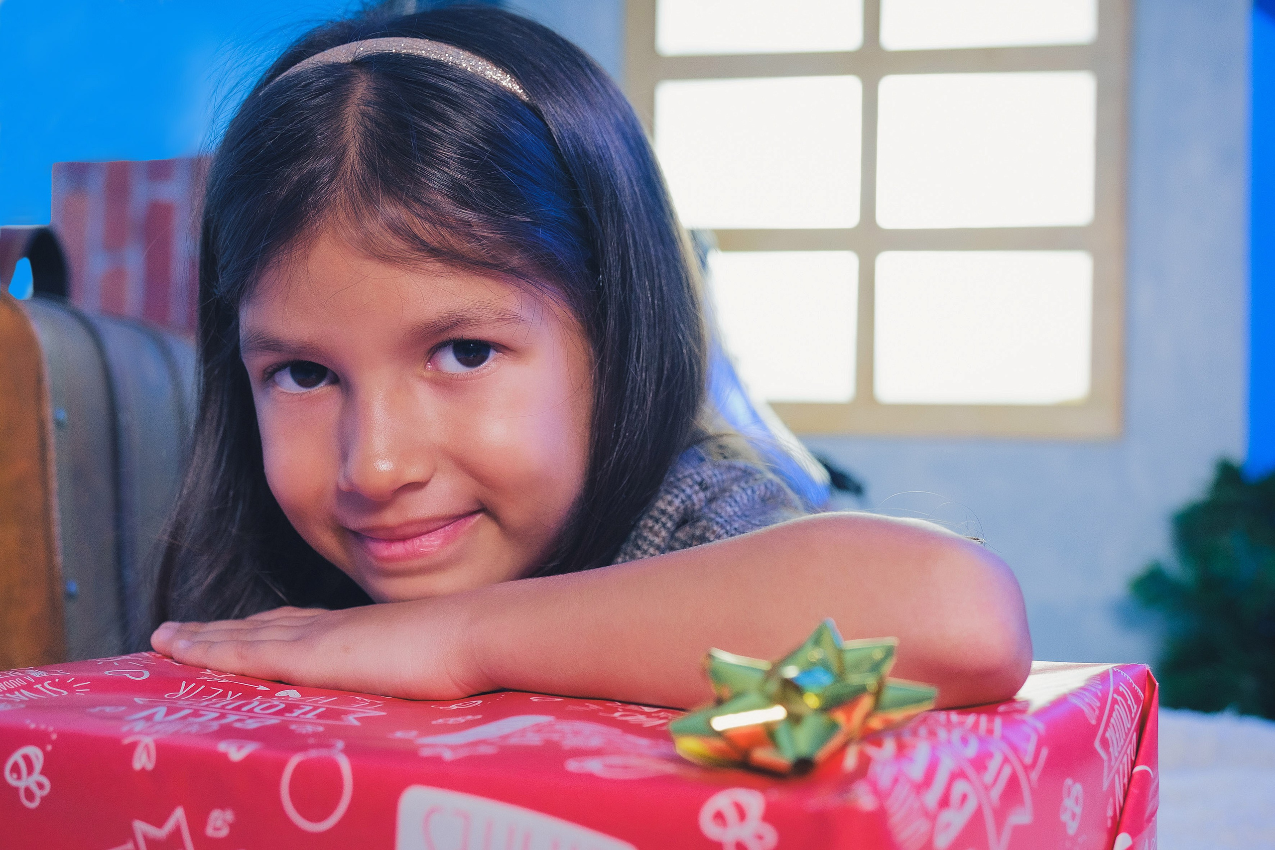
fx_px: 1558
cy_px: 425
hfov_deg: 44.5
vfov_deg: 30.5
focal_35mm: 44
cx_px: 638
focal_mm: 29.2
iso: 1250
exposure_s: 1/125
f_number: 3.2
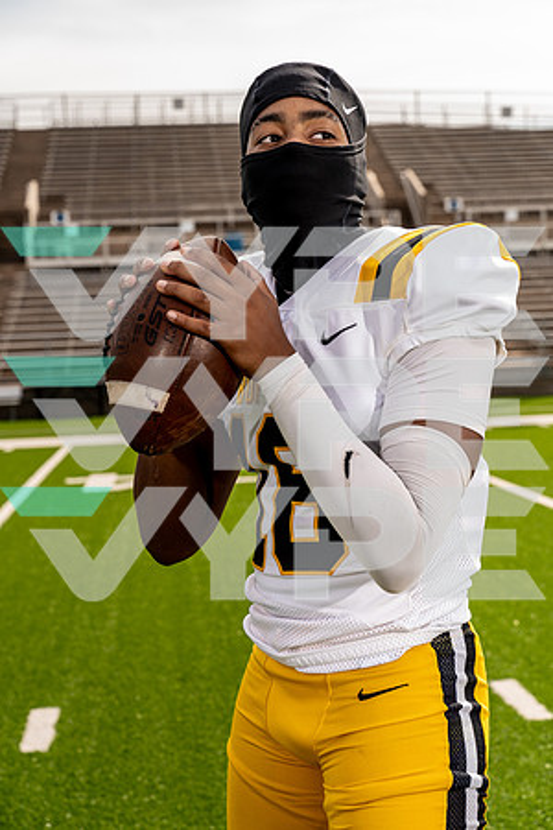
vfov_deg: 30.5
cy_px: 415
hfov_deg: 20.6
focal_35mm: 66
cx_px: 276
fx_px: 1521
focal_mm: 66
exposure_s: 1/250
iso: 100
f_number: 5.6
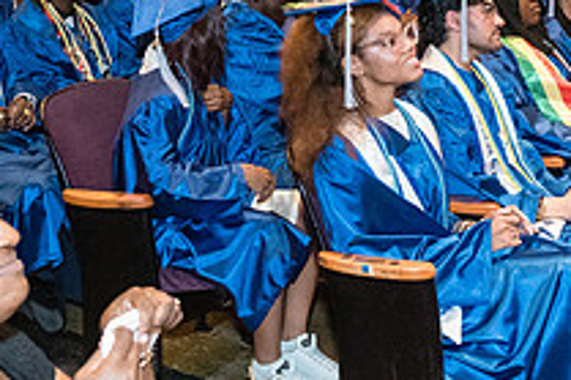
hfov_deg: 26.0
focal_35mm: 78
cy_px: -53
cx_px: 278
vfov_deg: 16.8
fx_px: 1236
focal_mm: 28
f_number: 3.5
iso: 8000
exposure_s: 1/160
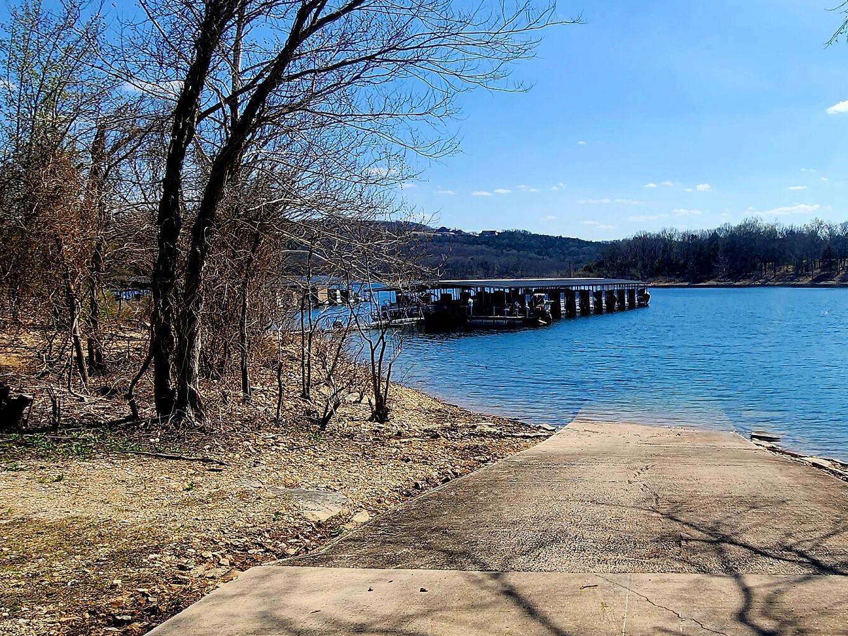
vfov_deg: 47.8
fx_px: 710
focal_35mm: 29
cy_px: 397
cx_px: 675
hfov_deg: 57.2
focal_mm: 2.2
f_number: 2.2
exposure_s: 1/2500
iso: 50
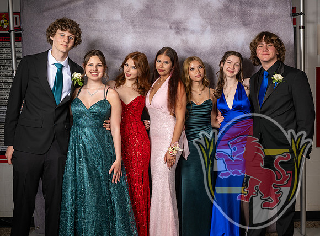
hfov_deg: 43.1
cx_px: 190
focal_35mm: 44
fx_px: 403
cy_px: 109
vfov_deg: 32.6
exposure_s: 1/400
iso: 50
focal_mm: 35
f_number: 4.5
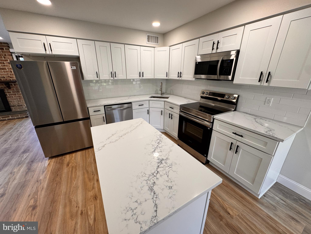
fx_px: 126
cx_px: 156
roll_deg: -0.3
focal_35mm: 14
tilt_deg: -21.1
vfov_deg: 85.7
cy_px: 117
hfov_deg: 102.1
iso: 125
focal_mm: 2.22
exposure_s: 1/120
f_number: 2.2
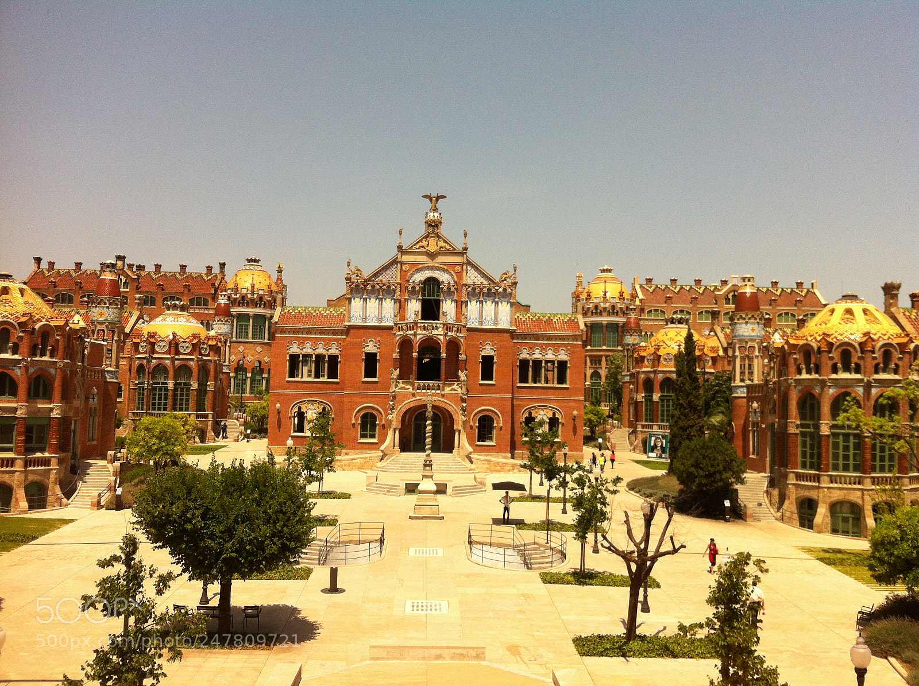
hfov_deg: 52.7
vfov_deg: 40.6
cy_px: 343
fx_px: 928
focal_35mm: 35
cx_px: 460
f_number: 2.8
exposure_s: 1/1436
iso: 80
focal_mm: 3.85
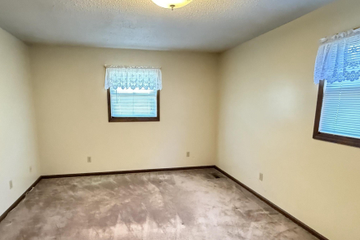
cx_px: 164
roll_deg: +0.4
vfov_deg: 57.0
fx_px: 220
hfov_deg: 78.4
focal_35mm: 22
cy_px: 137
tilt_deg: -6.9
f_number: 2.2
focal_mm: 2.22
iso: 1250
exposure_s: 1/30
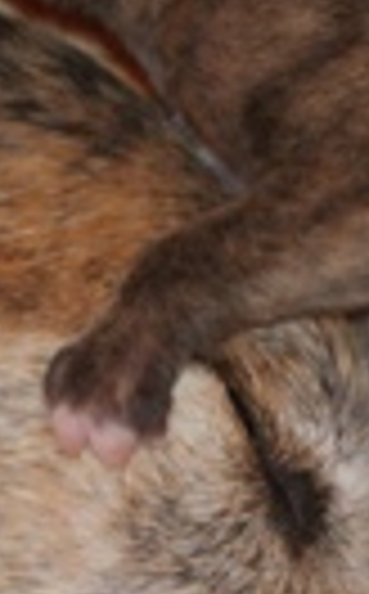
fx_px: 5996
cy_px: 425
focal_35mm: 371
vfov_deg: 5.7
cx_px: 153
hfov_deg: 3.5
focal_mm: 50
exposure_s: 1/80
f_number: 5.6
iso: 400
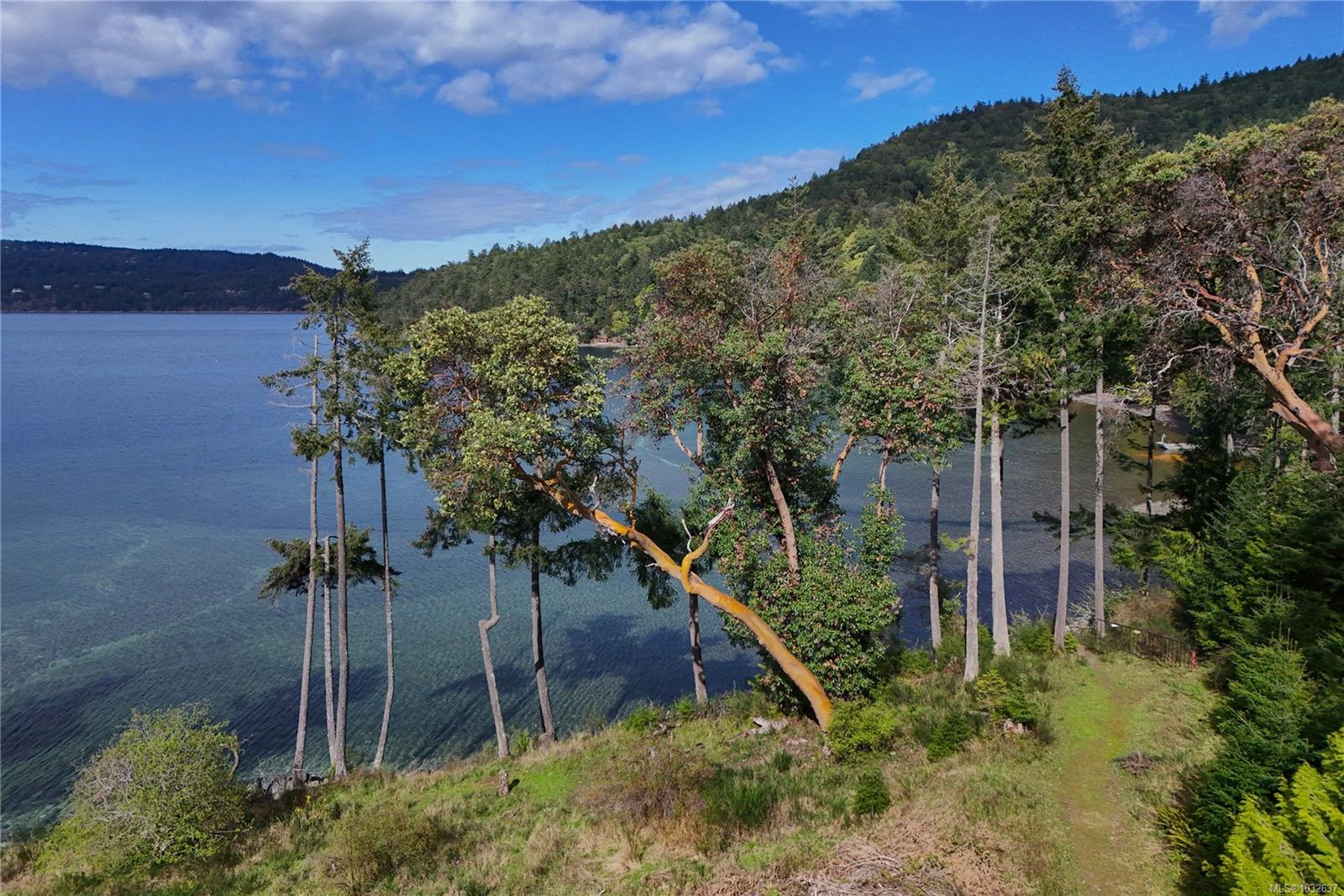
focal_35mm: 30
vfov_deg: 43.6
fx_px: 1120
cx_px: 672
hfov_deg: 61.9
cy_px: 448
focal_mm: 20
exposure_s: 1/3200
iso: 100
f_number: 1.8
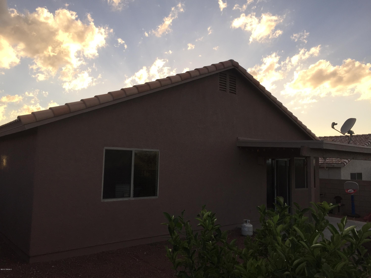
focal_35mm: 29
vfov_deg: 48.2
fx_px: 311
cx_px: 186
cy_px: 139
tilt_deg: +5.2
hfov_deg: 61.7
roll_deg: -1.9
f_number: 2.2
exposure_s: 1/1014
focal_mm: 4.15
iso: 32
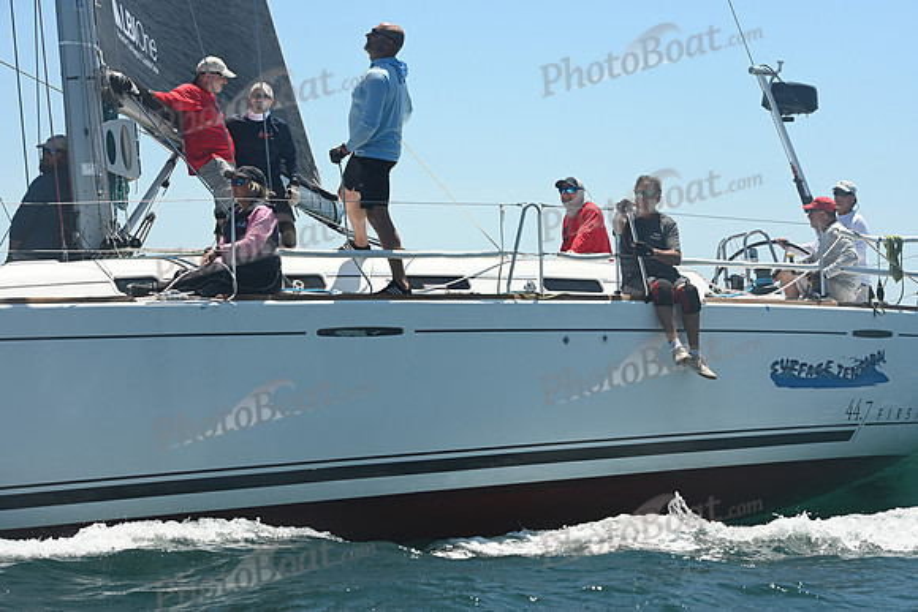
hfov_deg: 22.6
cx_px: 459
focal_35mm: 90
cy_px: 306
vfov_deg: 15.2
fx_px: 2295
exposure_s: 1/1000
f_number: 8
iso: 320
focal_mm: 90
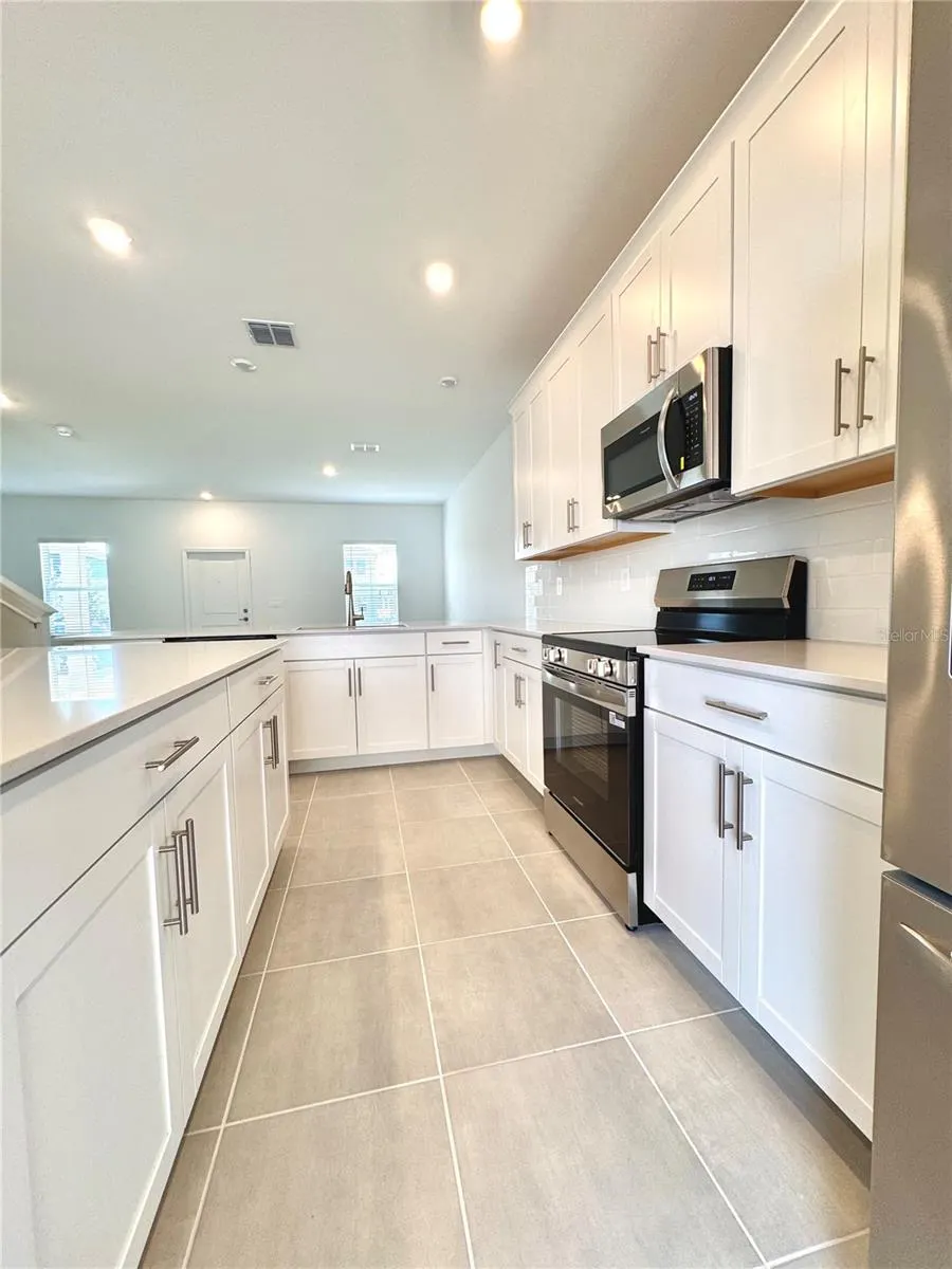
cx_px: 476
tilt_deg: -2.8
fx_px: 513
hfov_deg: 85.7
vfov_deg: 102.1
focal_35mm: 14
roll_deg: +1.8
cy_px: 634
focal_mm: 2.22
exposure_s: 1/120
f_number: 2.2
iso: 125
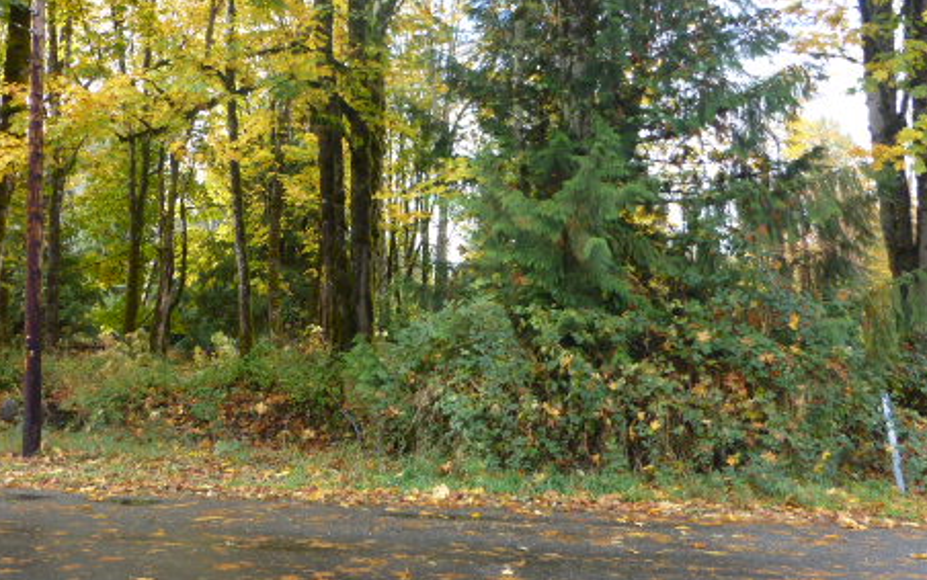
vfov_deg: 35.3
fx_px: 910
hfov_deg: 53.9
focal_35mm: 36
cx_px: 420
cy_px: 256
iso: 100
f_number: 3.3
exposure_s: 1/60
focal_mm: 4.3
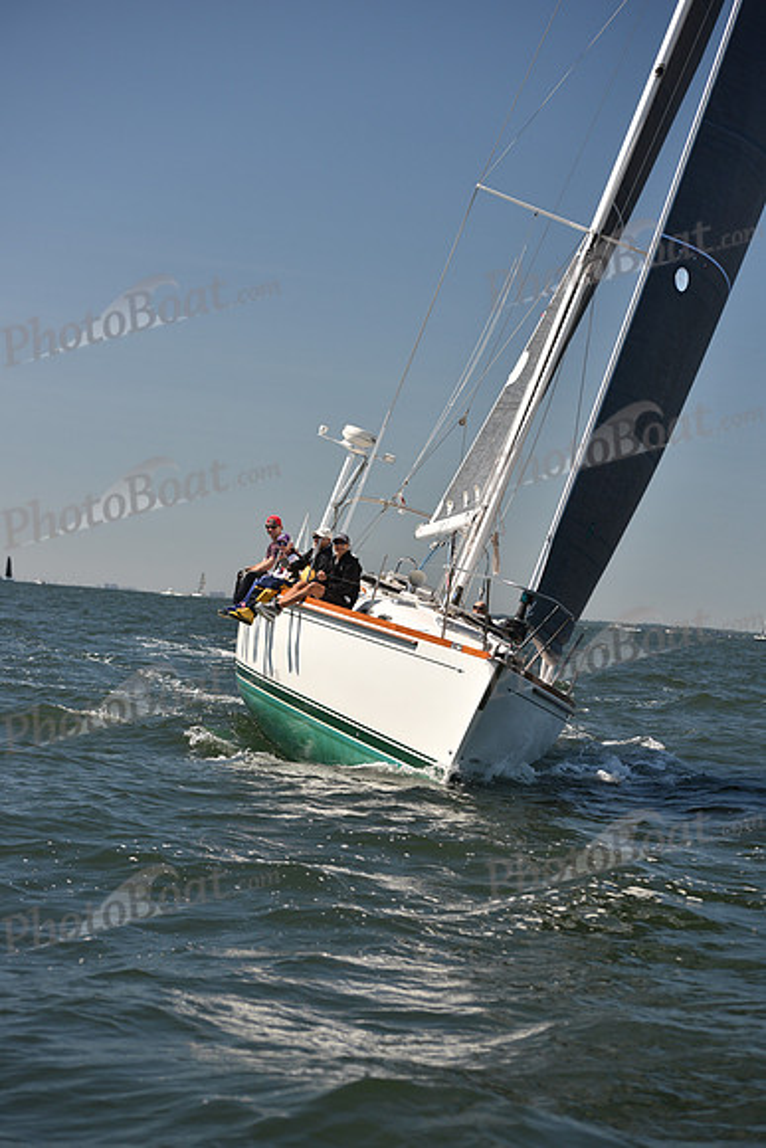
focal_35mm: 85
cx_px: 383
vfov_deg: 23.9
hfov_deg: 16.1
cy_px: 574
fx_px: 2711
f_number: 4
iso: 250
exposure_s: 1/1250
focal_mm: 85
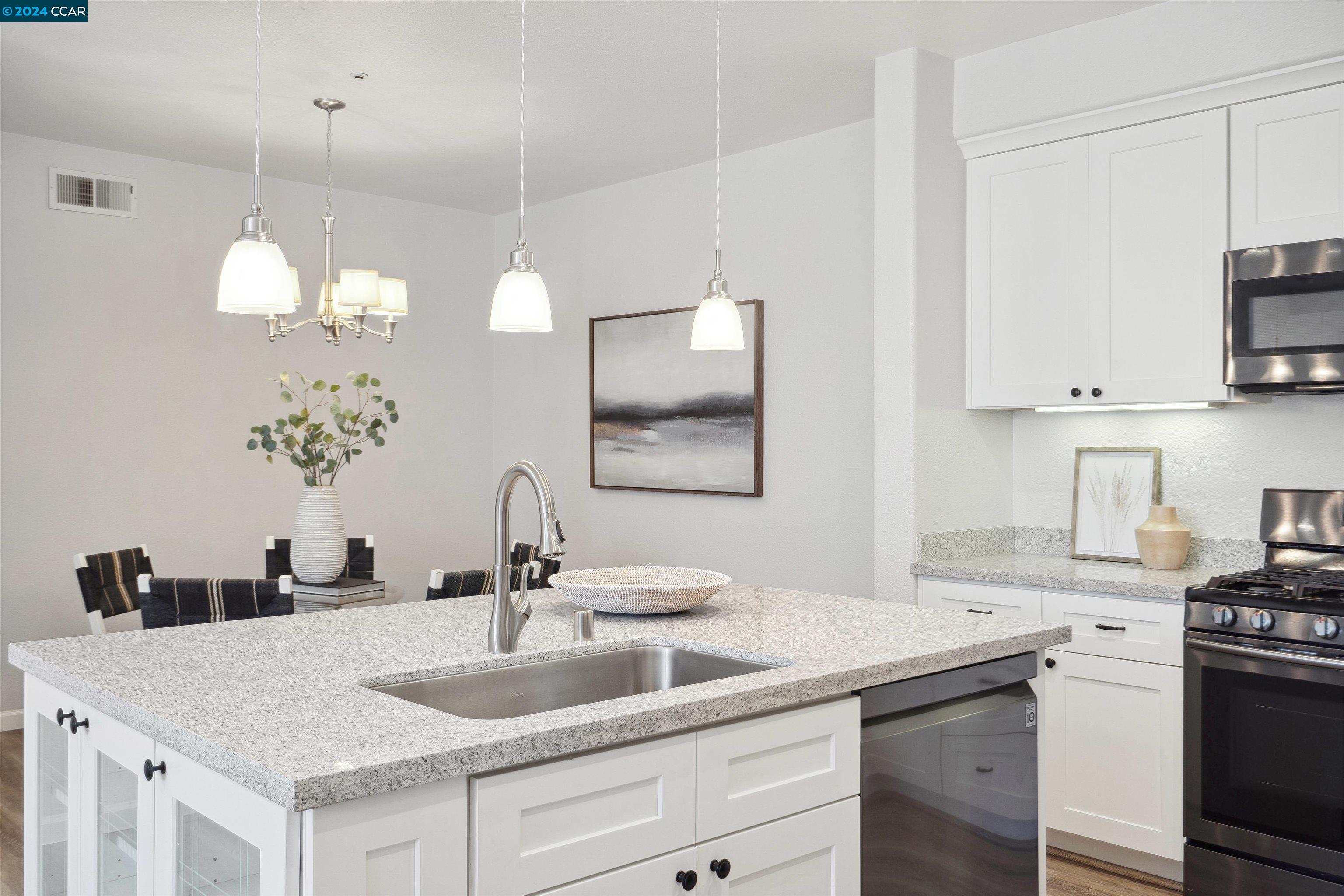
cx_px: 672
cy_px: 448
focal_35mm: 31
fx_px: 1157
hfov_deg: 60.3
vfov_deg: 42.3
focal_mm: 31
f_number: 9
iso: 125
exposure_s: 1/5
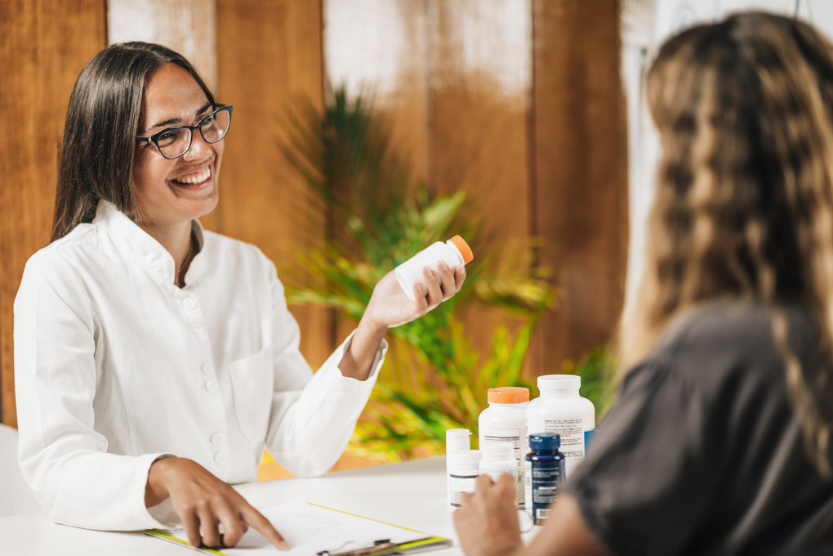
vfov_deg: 16.1
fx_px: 1967
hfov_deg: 23.9
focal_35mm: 85
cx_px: 416
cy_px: 278
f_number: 1.8
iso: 64
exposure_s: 1/160
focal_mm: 85
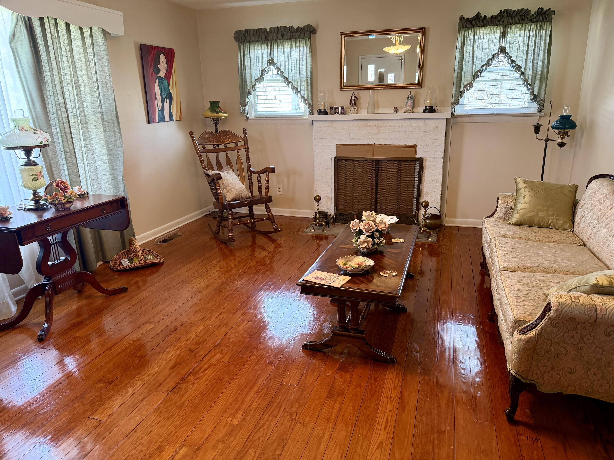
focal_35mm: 24
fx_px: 426
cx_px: 307
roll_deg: +1.8
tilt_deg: -16.3
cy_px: 230
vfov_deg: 56.8
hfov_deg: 71.6
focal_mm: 6.76
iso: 250
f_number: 1.78
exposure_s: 1/60
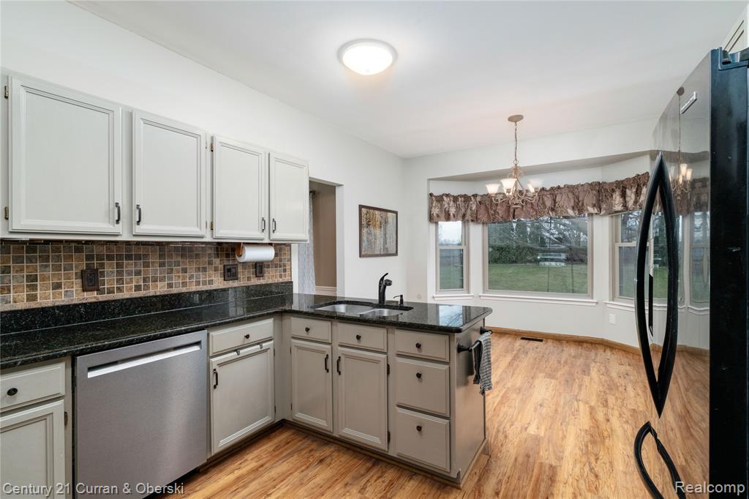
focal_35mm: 17
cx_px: 374
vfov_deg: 70.4
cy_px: 250
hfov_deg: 93.3
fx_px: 354
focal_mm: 11.1
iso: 500
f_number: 7.1
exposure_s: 1/125
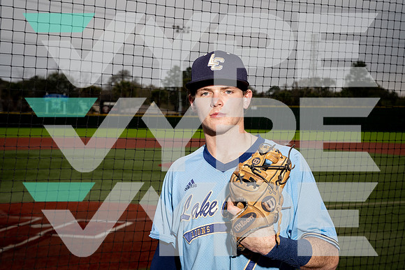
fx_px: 698
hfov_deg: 32.4
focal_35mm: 62
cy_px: 135
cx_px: 202
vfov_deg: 21.9
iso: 320
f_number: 8
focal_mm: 62
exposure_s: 1/250
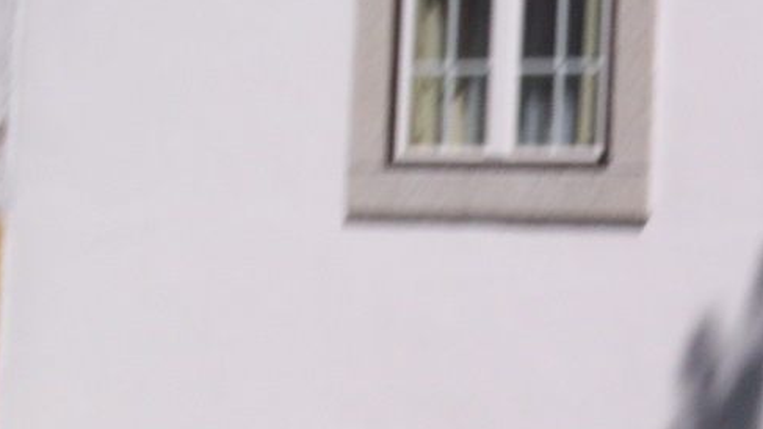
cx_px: 619
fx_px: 4127
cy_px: 111
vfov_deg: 6.0
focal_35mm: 204
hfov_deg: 10.5
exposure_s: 1/700
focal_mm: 24
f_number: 8
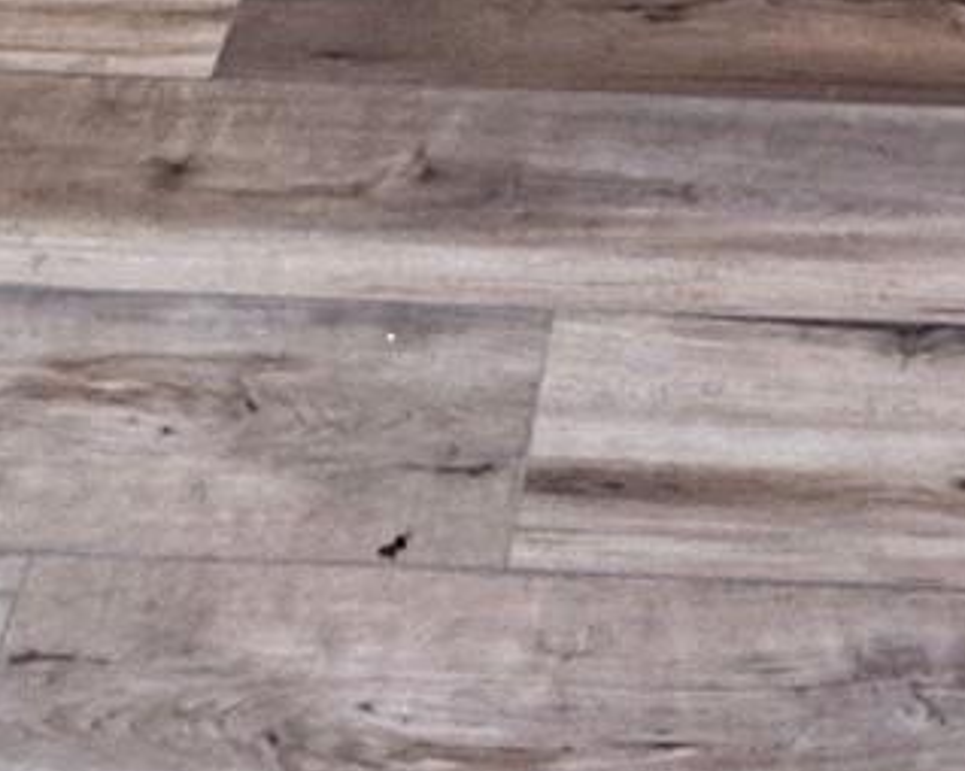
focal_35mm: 88
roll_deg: -0.8
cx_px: 916
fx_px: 2512
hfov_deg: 21.2
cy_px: -1366
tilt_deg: -14.5
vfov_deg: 11.9
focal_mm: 2.22
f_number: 2.2
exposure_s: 1/120
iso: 160
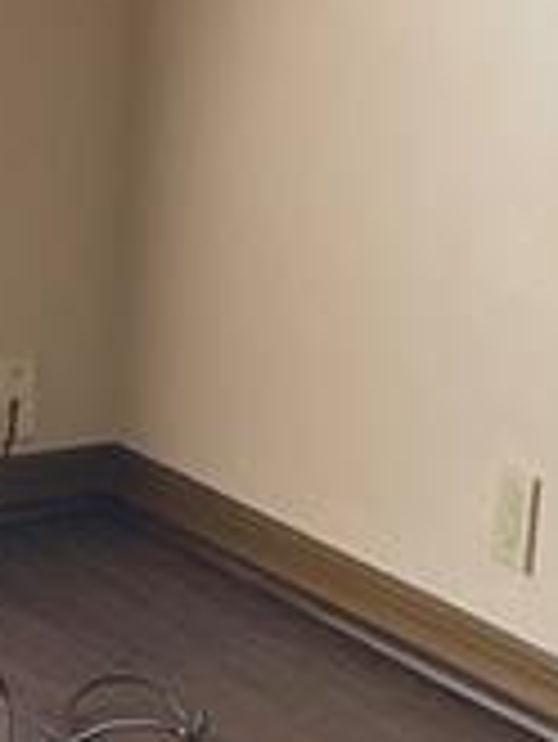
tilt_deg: -21.2
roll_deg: -0.4
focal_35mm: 189
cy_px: 818
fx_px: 4057
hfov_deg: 7.7
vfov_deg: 10.3
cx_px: -310
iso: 64
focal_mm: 4.2
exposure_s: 1/120
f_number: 1.6
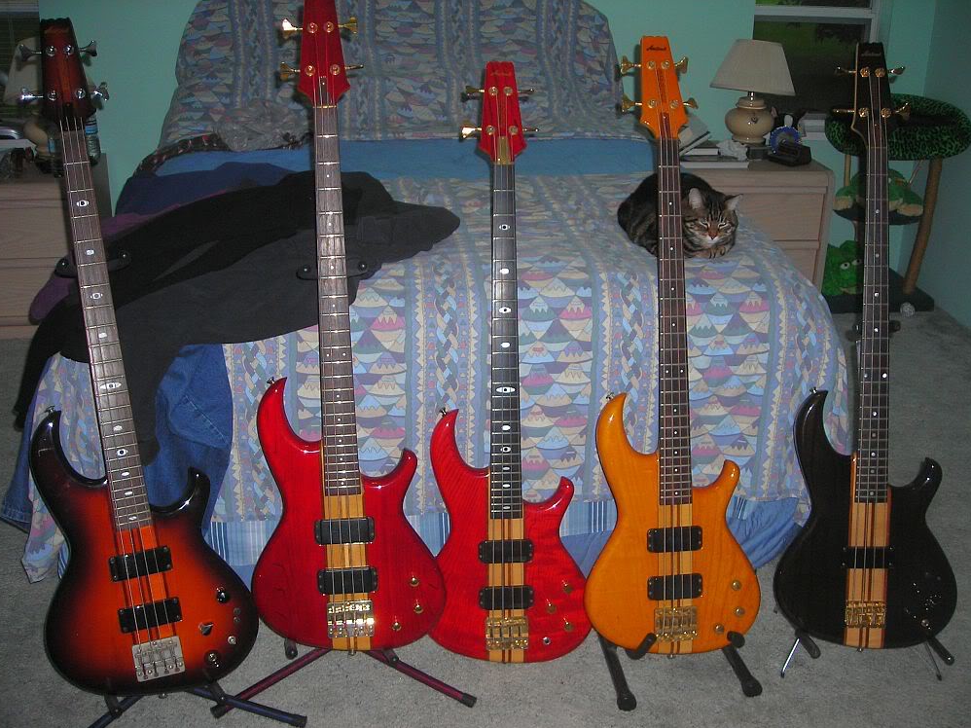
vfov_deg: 36.8
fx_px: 1094
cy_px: 373
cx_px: 490
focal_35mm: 39
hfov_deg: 47.9
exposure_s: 1/60.1
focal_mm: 6.3
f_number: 3.2
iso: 77
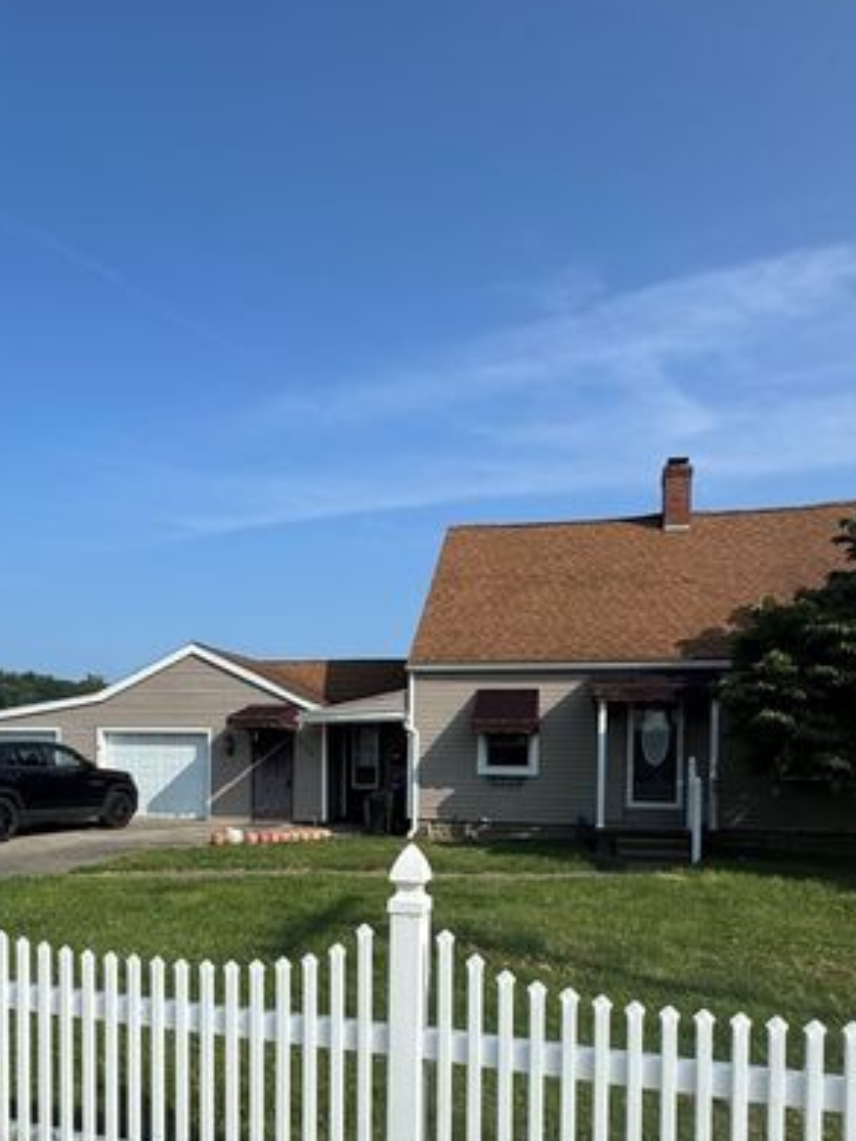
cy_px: 773
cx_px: 413
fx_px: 791
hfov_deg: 56.8
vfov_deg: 69.3
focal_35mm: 24
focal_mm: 2.22
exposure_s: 1/2674
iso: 50
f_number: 2.2
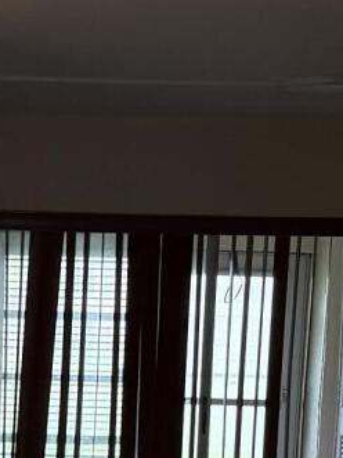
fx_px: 1917
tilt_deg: -8.5
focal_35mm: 145
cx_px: -44
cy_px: 596
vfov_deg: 13.1
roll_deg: -2.4
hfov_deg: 10.1
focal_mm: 6.76
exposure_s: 1/60
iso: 200
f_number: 1.78
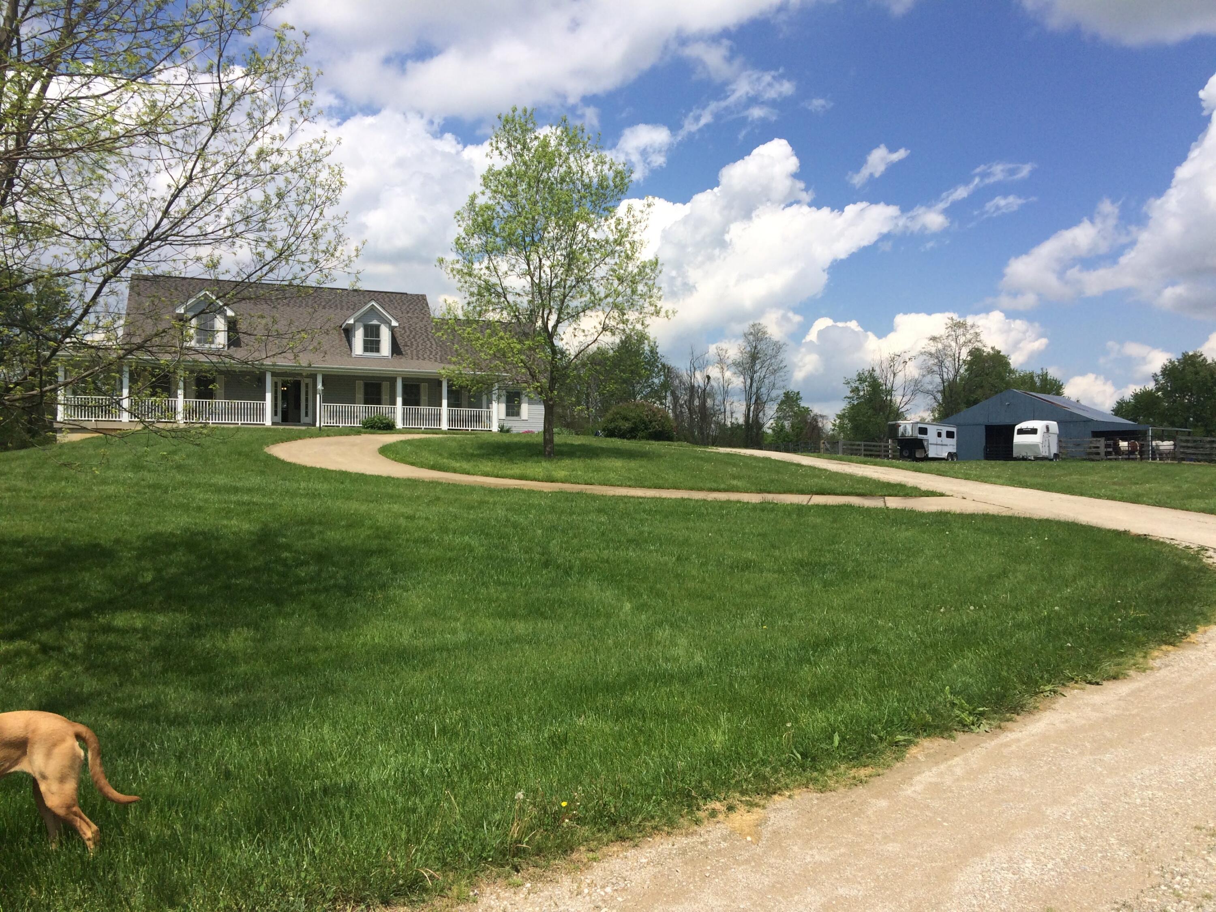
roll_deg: -0.6
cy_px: 456
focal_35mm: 29
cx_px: 608
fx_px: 1019
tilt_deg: +0.3
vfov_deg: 48.2
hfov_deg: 61.7
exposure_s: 1/3425
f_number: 2.2
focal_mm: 4.15
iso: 32
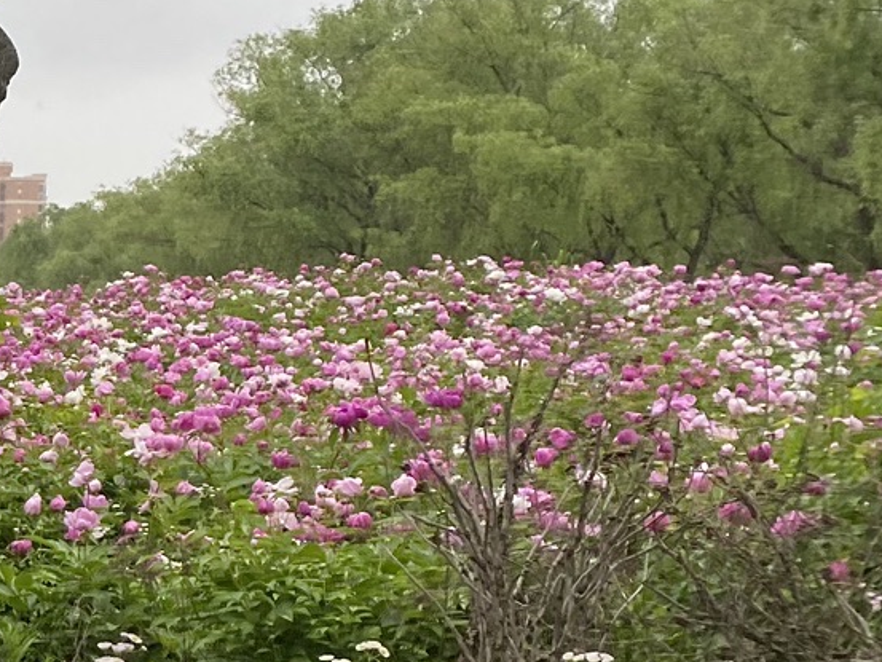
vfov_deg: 15.7
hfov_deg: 17.6
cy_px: 451
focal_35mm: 94
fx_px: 2396
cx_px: -620
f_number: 1.8
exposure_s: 1/475
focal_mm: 4.25
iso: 32
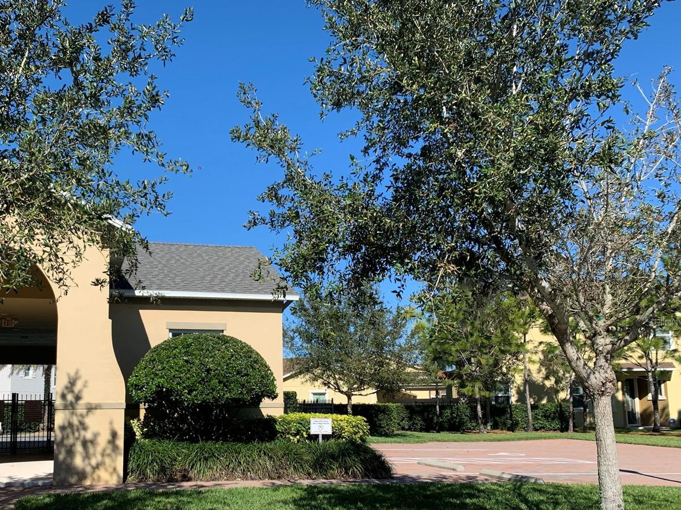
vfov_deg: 40.4
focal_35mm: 35
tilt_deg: +7.8
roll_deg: +1.1
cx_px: 241
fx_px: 688
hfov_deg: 51.9
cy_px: 321
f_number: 1.8
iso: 25
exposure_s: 1/2033
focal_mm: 4.25
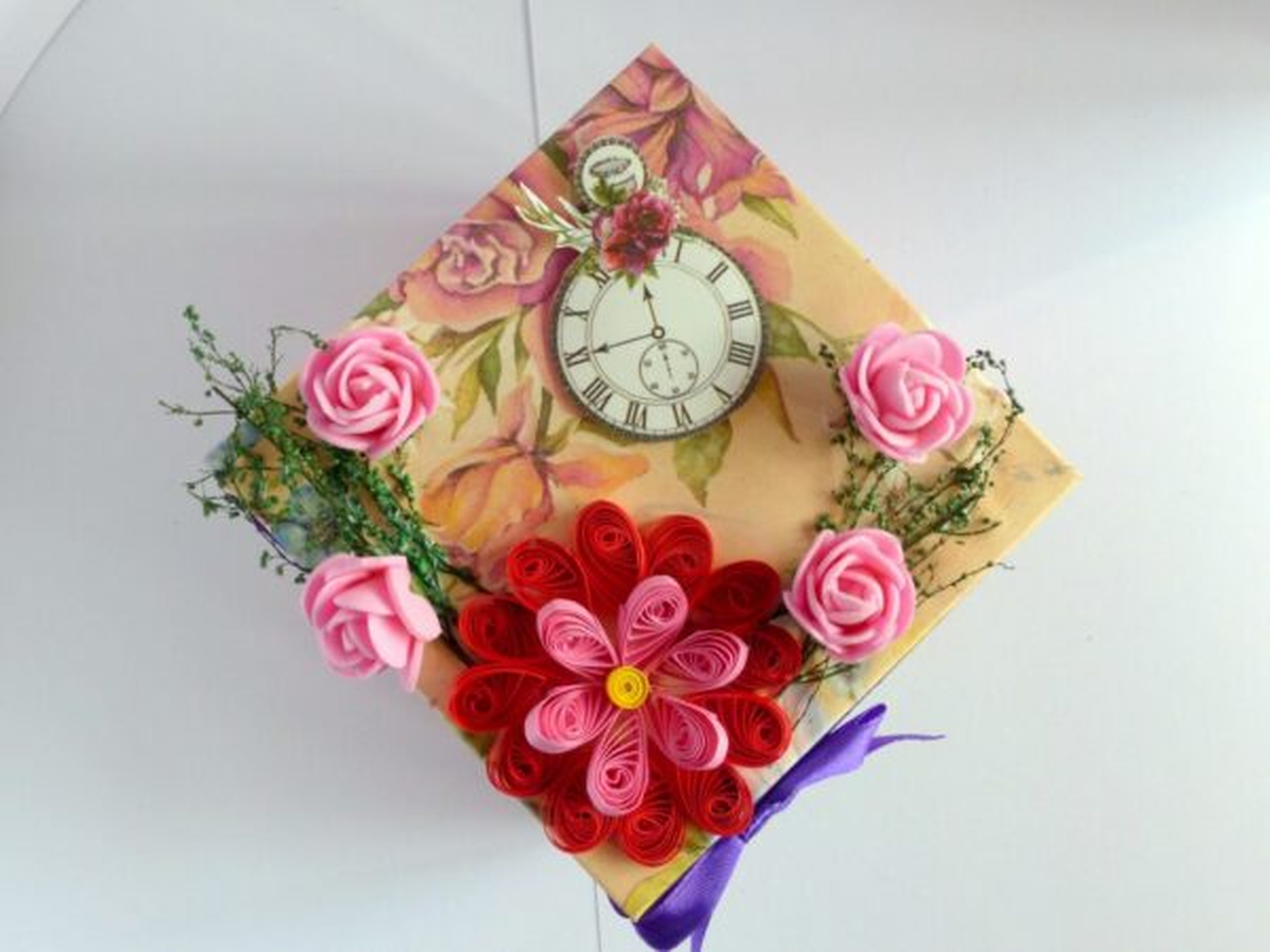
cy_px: 476
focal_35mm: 41
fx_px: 1504
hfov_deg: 45.8
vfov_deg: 35.1
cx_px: 635
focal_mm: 7.4
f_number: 4.5
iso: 200
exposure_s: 1/100
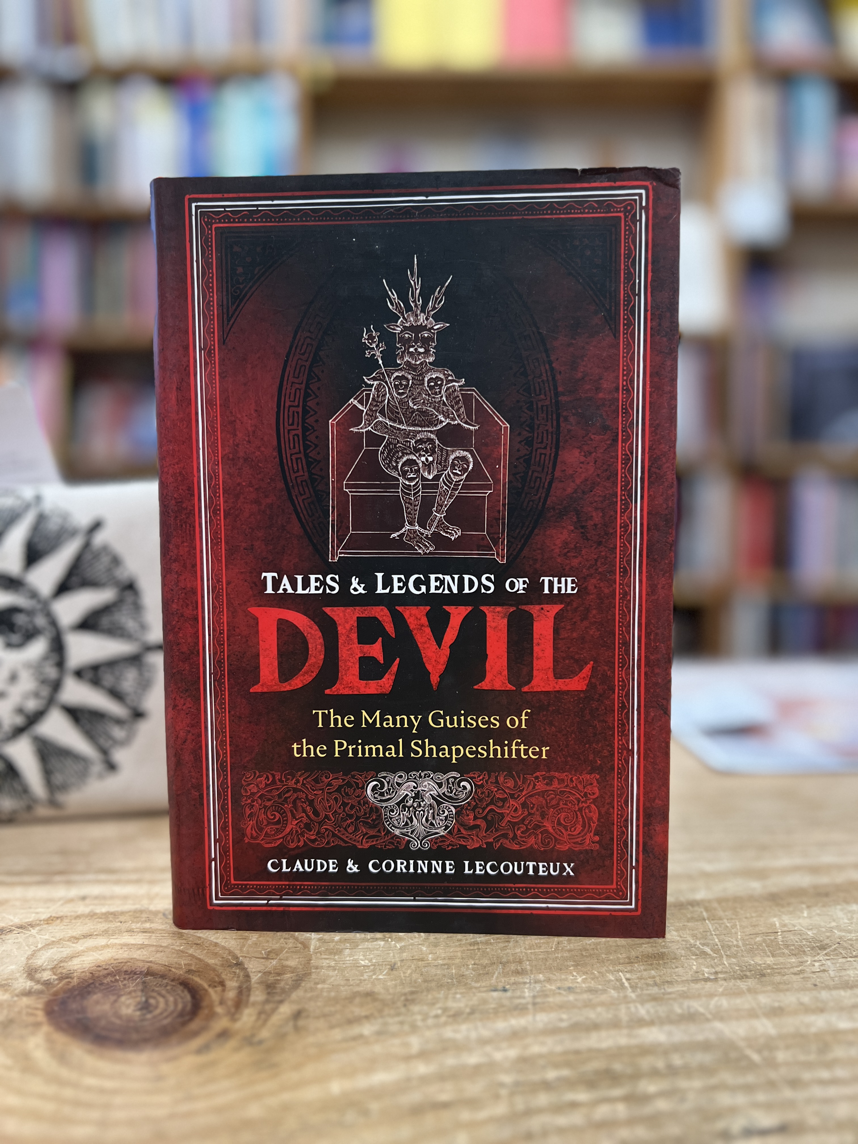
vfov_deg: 67.3
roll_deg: -1.0
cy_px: 572
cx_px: 429
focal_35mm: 26
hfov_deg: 53.1
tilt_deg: -5.4
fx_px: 859
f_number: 1.5
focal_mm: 5.7
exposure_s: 1/60
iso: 250
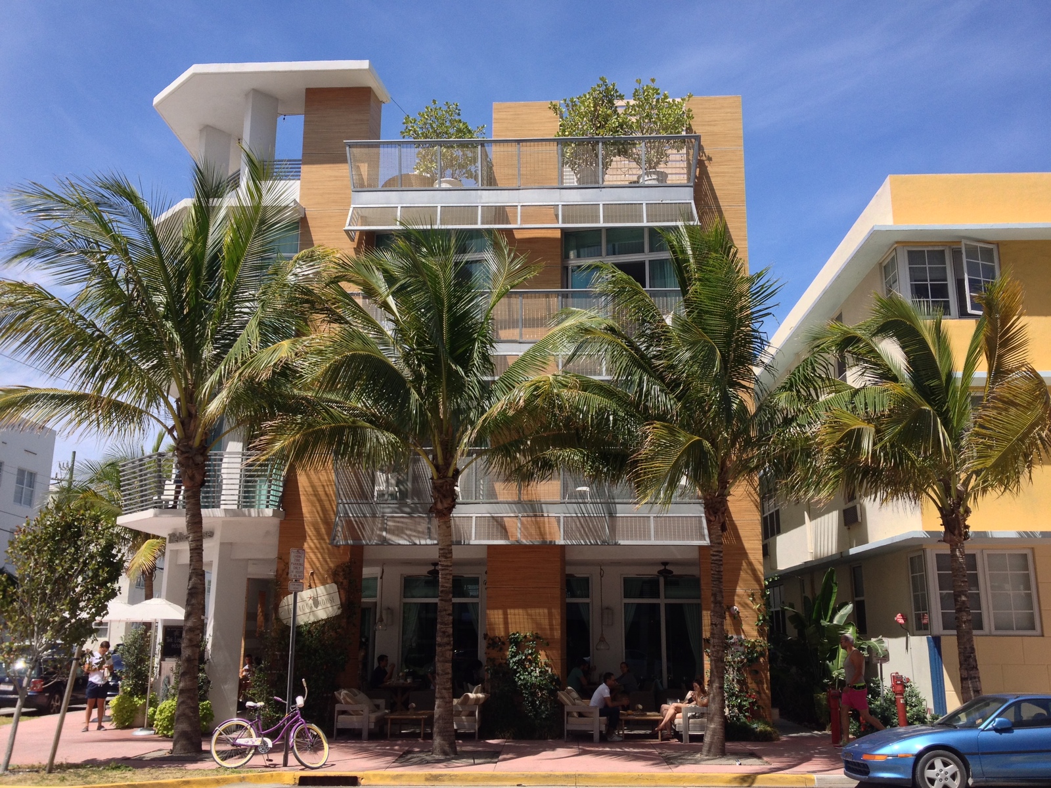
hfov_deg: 52.6
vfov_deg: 40.7
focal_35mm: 35
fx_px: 1063
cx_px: 526
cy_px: 394
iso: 50
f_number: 2.4
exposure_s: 1/1104
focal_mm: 4.28
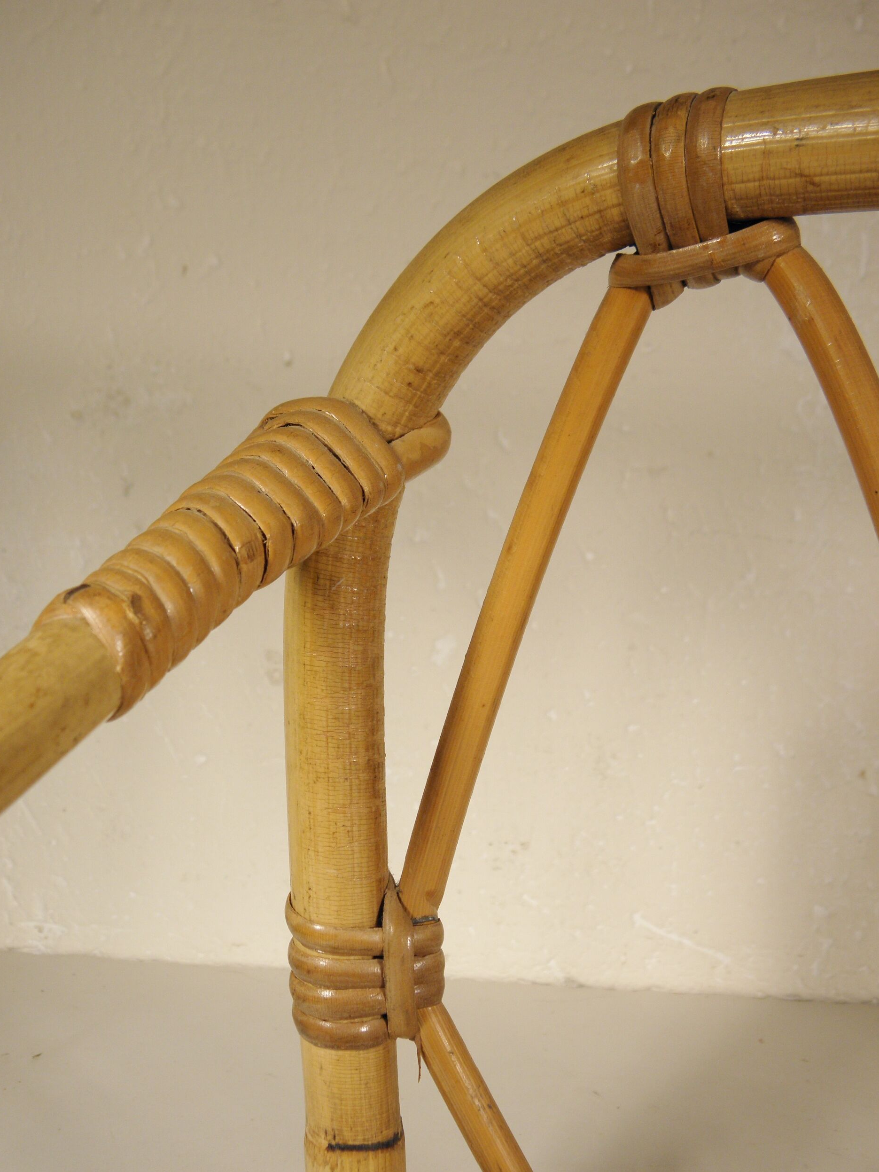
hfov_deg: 36.8
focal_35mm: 39
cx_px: 433
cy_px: 594
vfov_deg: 47.9
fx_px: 1320
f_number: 3.7
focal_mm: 6.8
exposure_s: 1/60
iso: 100
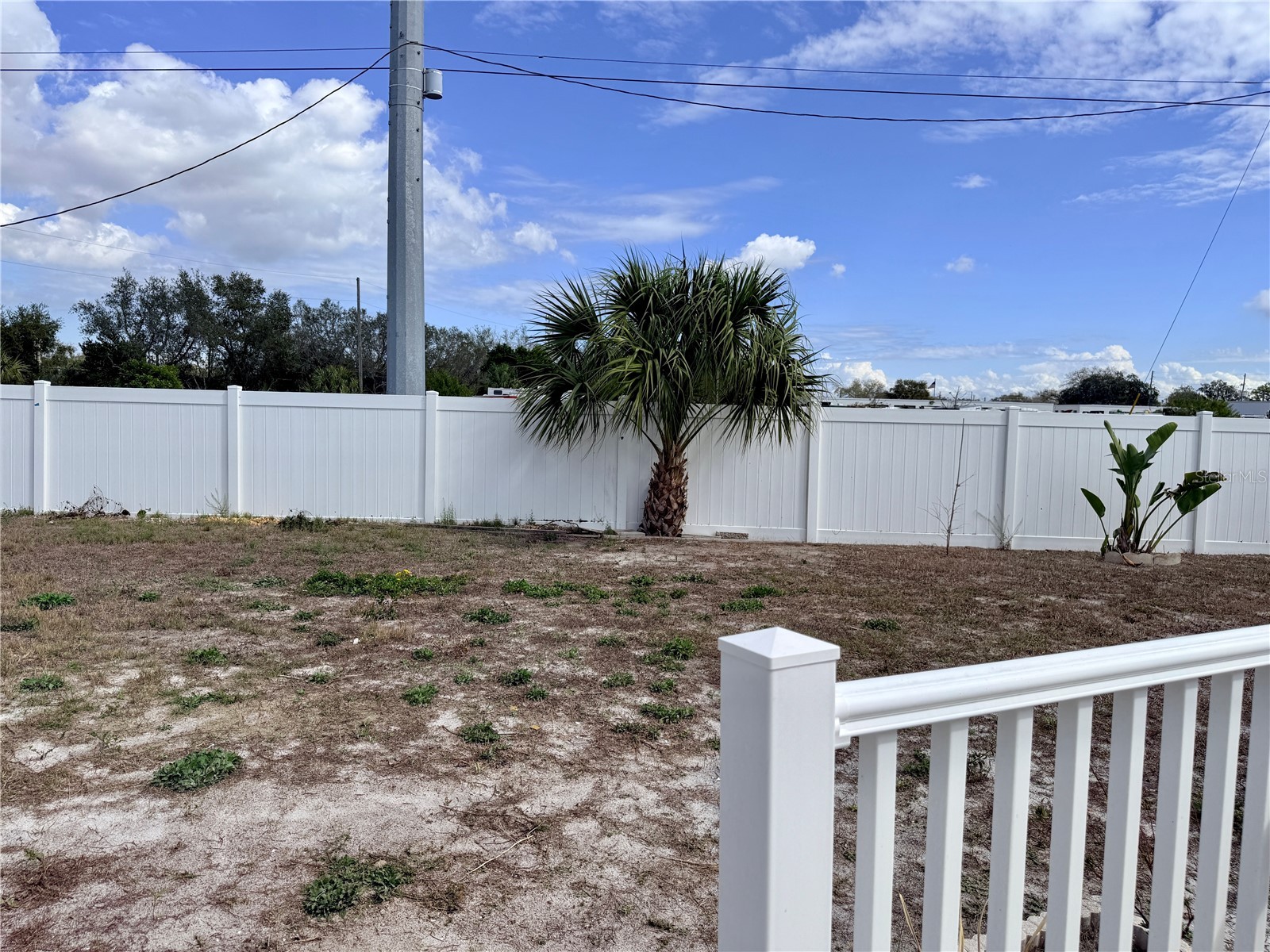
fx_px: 881
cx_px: 635
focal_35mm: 24
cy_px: 476
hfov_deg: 71.6
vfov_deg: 56.8
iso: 80
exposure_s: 1/7353
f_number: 1.78
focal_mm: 6.76
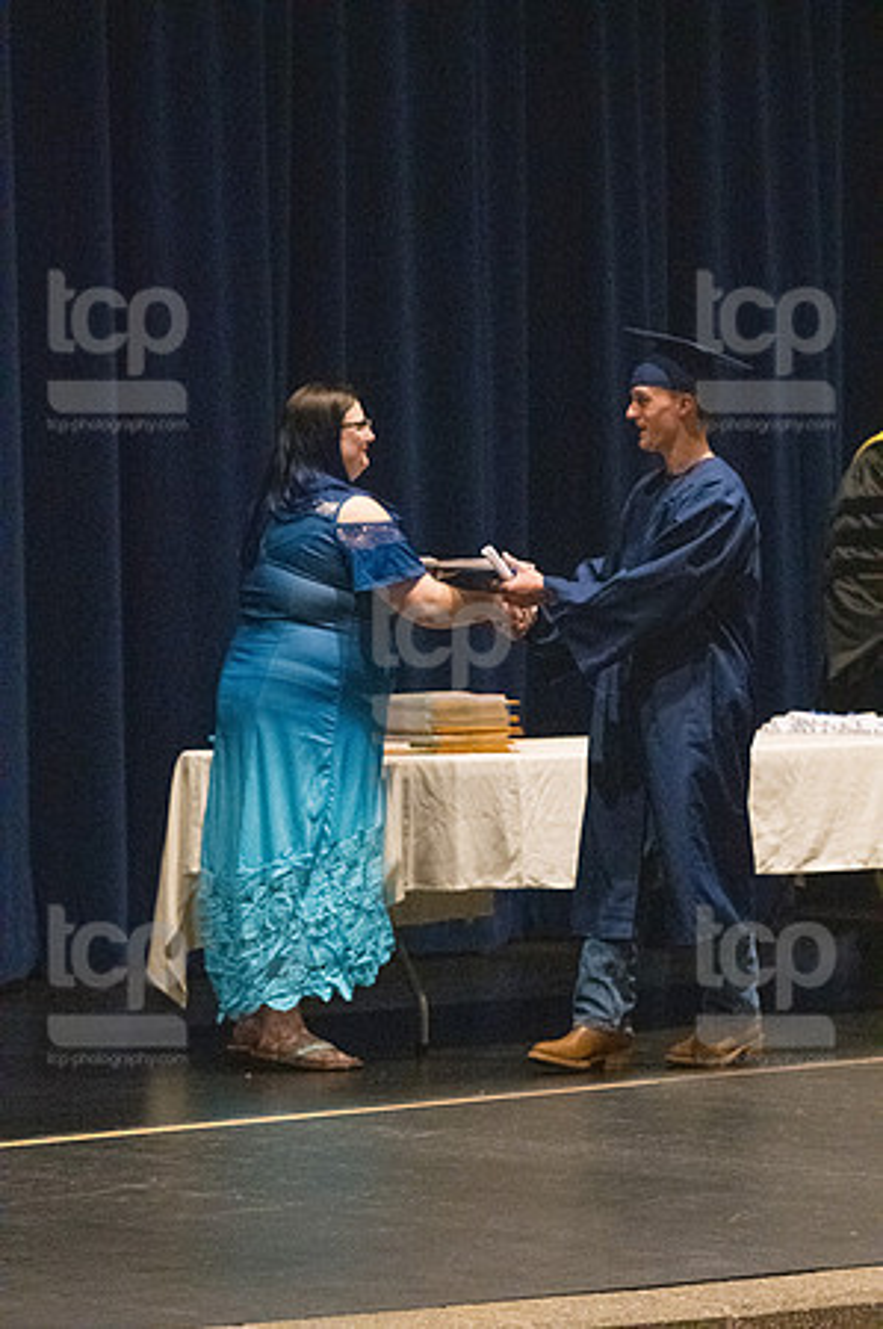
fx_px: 5789
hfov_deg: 8.7
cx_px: 442
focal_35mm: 157
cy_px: 664
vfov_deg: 13.1
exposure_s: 1/400
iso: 10000
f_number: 3.2
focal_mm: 105
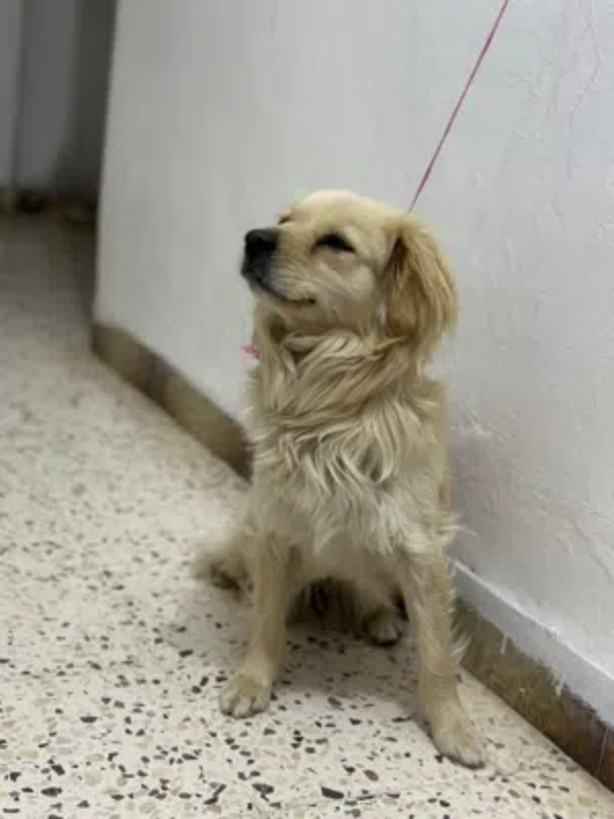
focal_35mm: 48
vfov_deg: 39.7
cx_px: 307
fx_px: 1135
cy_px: 410
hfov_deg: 30.3
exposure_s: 1/33
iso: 320
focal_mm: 6.86
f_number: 1.78
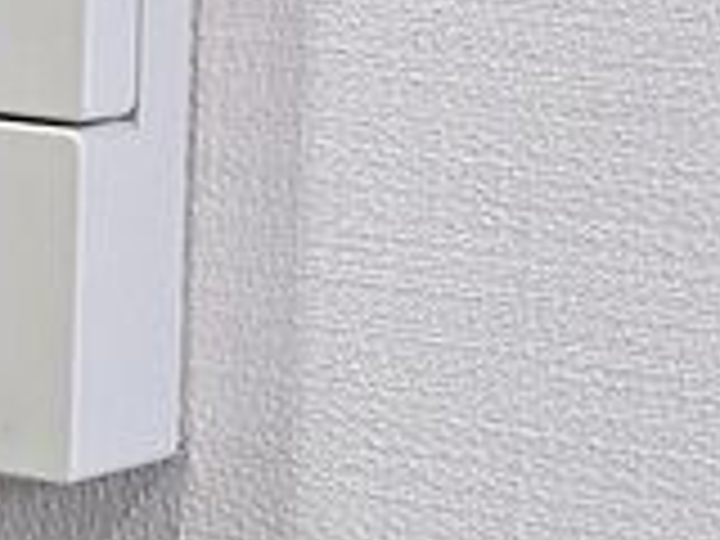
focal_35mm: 204
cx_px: -279
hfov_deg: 9.5
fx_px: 4243
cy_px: -360
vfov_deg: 7.1
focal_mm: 5.43
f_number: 1.89
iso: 282
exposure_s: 1/120
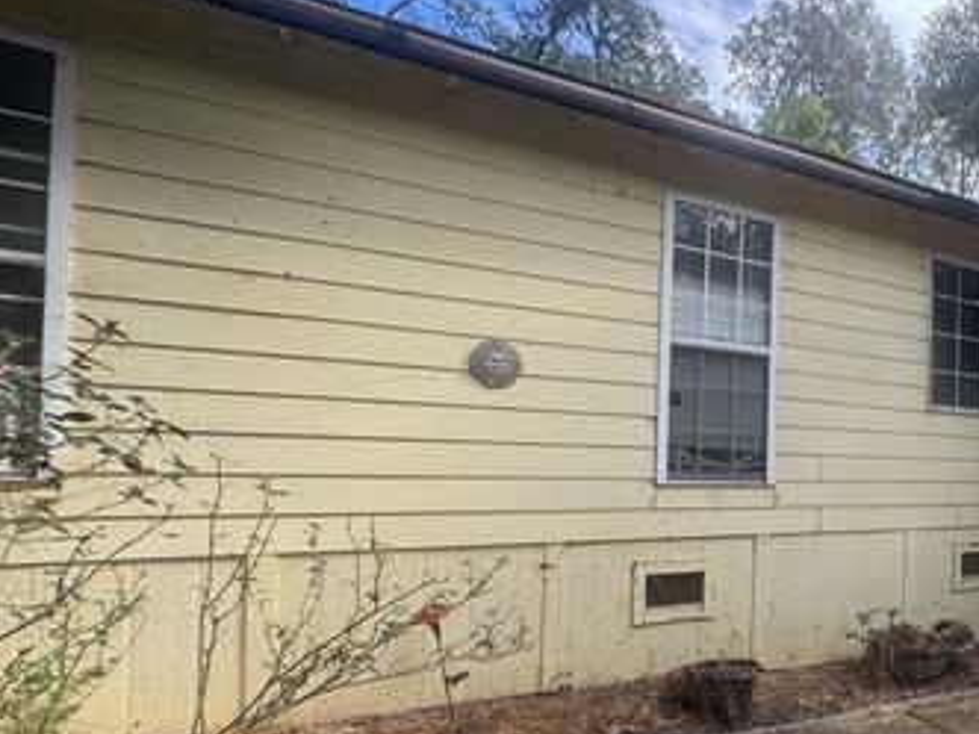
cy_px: 460
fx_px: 764
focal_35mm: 27
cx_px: 893
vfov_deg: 50.8
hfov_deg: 55.9
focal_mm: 2.22
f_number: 2.2
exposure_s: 1/212
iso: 40
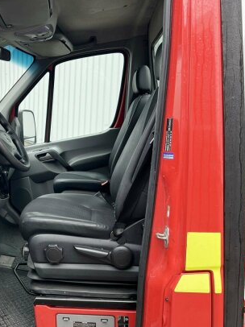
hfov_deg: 34.0
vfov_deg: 45.8
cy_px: 160
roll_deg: -1.7
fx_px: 387
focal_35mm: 41
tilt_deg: -4.6
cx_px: 46
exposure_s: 1/121
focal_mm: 5.7
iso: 40
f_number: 1.5
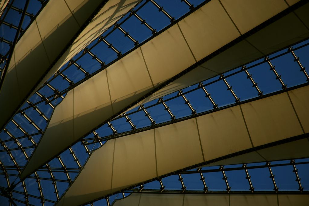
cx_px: 154
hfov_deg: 15.9
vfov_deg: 10.7
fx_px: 1103
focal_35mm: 129
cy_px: 103
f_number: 5.6
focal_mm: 85
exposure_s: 1/320
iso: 100
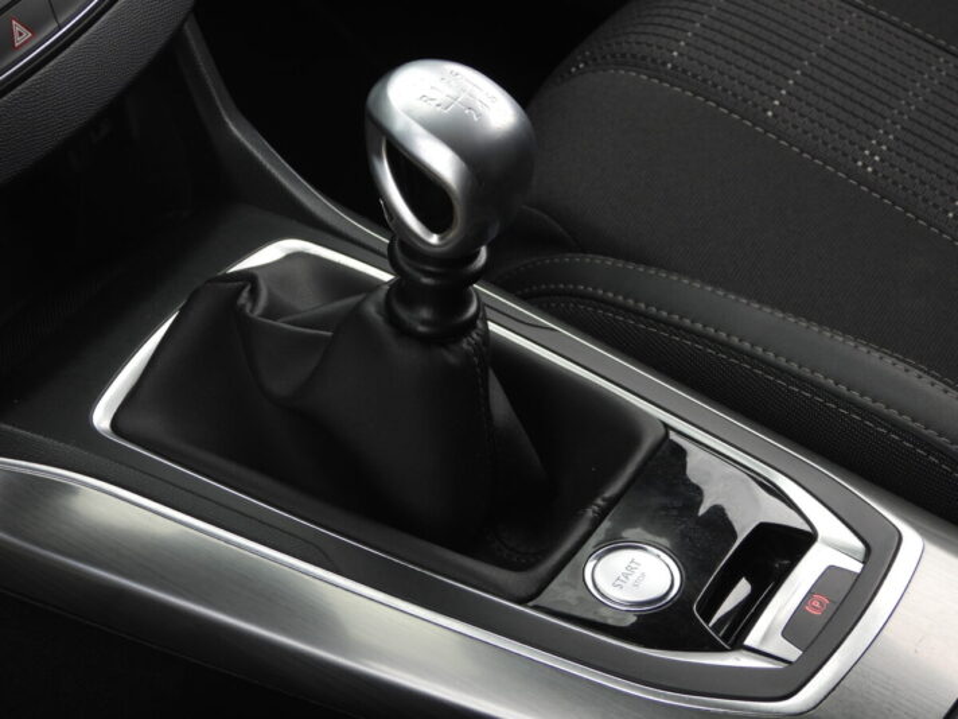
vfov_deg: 15.2
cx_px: 479
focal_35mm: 97
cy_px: 360
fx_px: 2684
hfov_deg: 20.2
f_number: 3.5
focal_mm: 17.5
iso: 100
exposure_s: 1/60
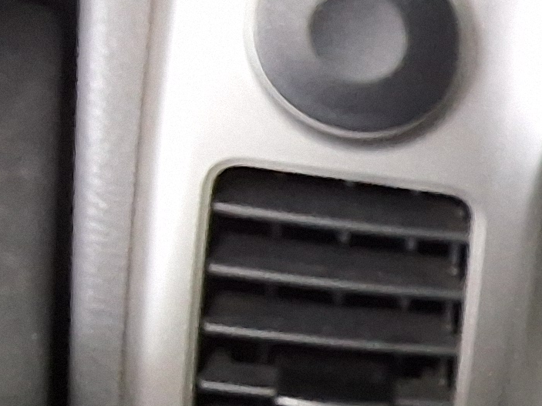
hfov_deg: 12.6
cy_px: 498
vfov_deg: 11.2
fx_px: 2035
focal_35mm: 130
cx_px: 1191
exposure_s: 1/40
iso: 160
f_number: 1.9
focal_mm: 2.91
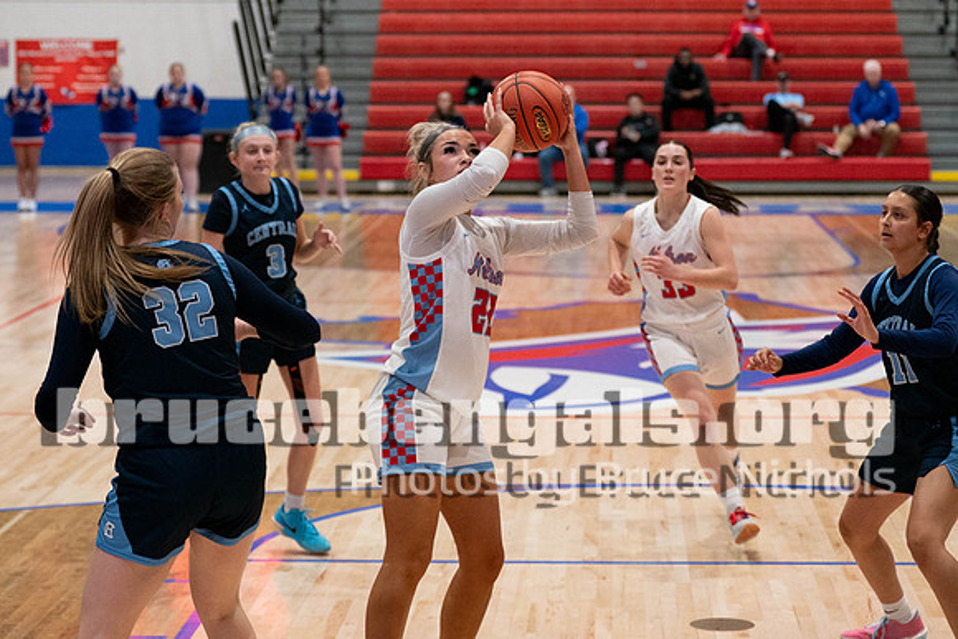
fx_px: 2662
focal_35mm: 100
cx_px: 526
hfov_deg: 20.4
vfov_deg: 13.7
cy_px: 192
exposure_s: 1/1000
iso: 4000
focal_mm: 70
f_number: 2.8
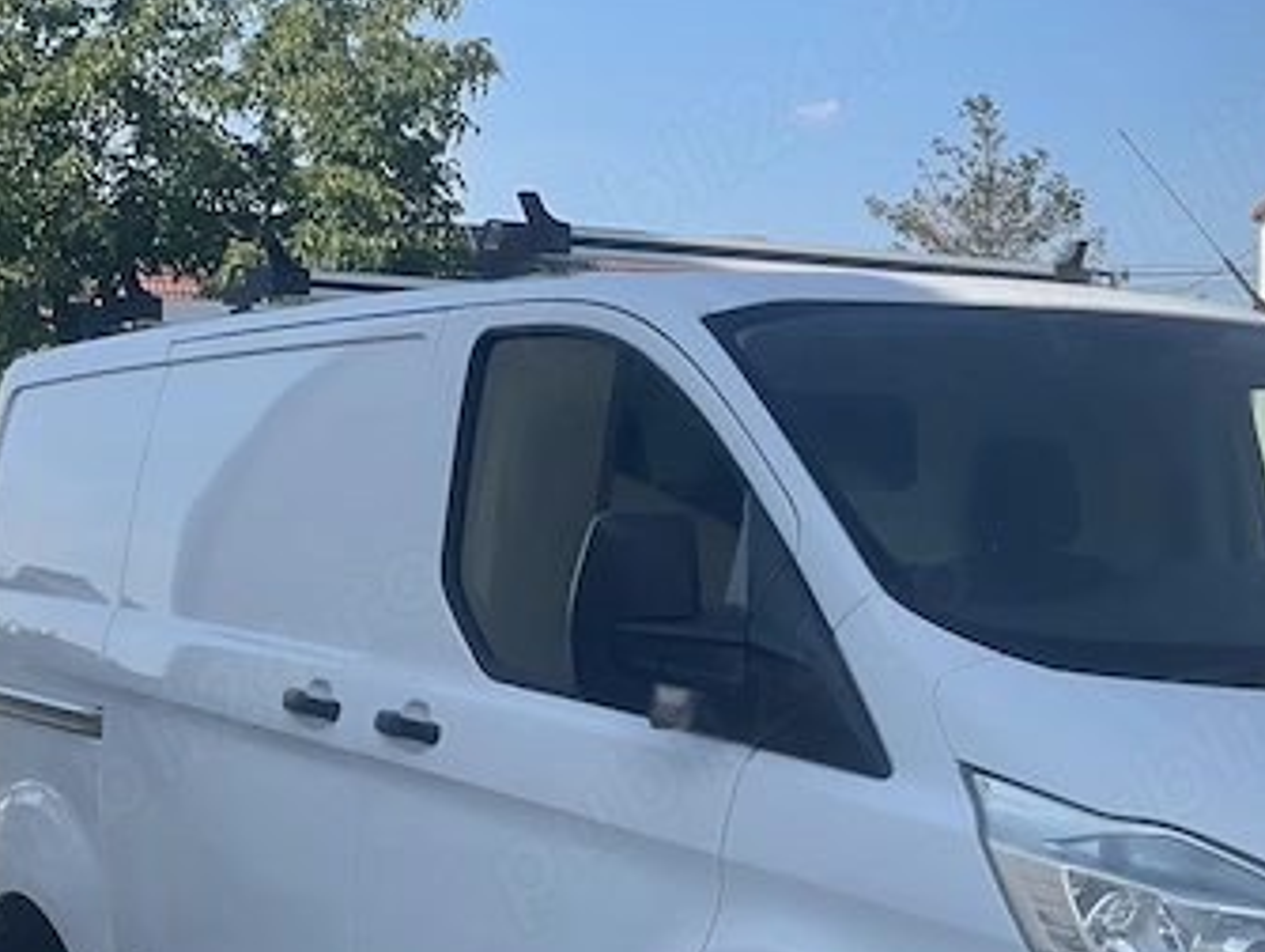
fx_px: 3402
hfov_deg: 20.8
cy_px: 767
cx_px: 993
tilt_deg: -2.6
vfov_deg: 15.8
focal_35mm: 93
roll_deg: +0.3
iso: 32
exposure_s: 1/1712
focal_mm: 6
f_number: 2
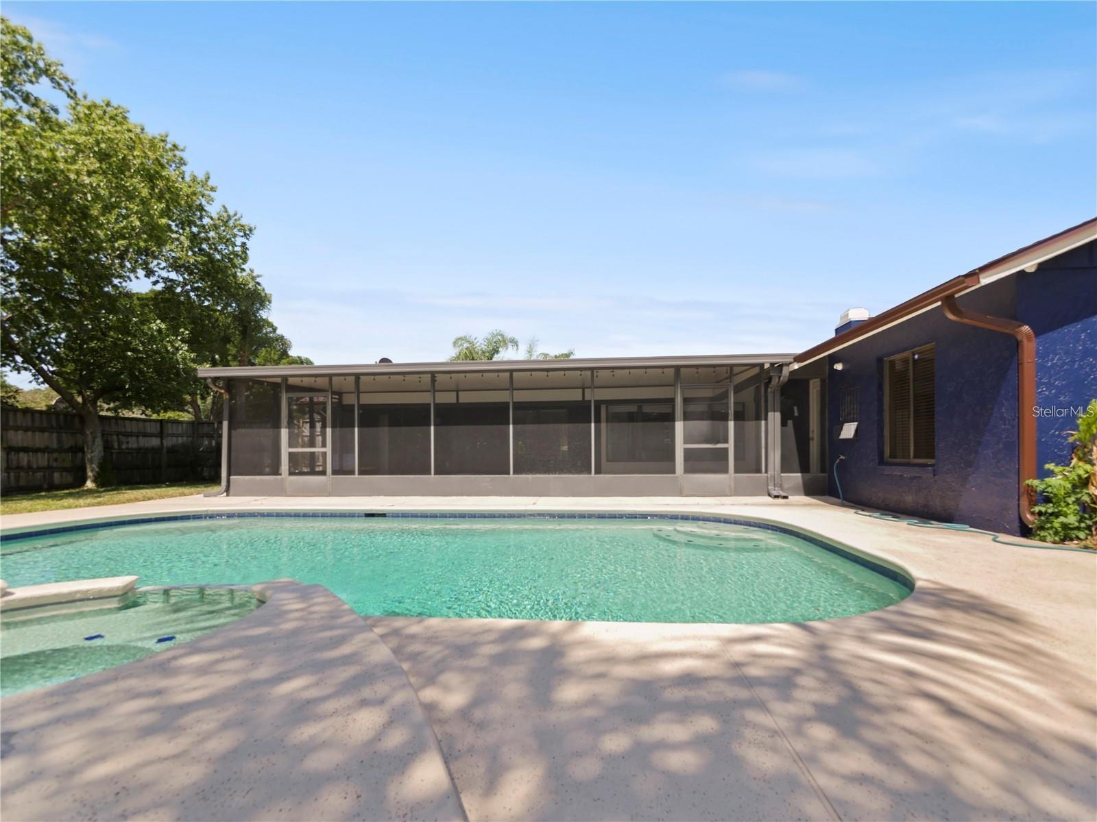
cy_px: 411
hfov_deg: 102.1
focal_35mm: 14
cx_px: 548
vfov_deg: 85.7
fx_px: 444
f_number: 9
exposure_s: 1/640
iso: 200
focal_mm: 7
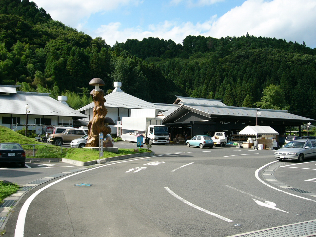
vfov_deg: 40.7
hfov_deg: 52.6
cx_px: 158
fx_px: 320
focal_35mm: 35
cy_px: 118
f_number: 8
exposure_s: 1/100
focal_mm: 5.8
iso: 50
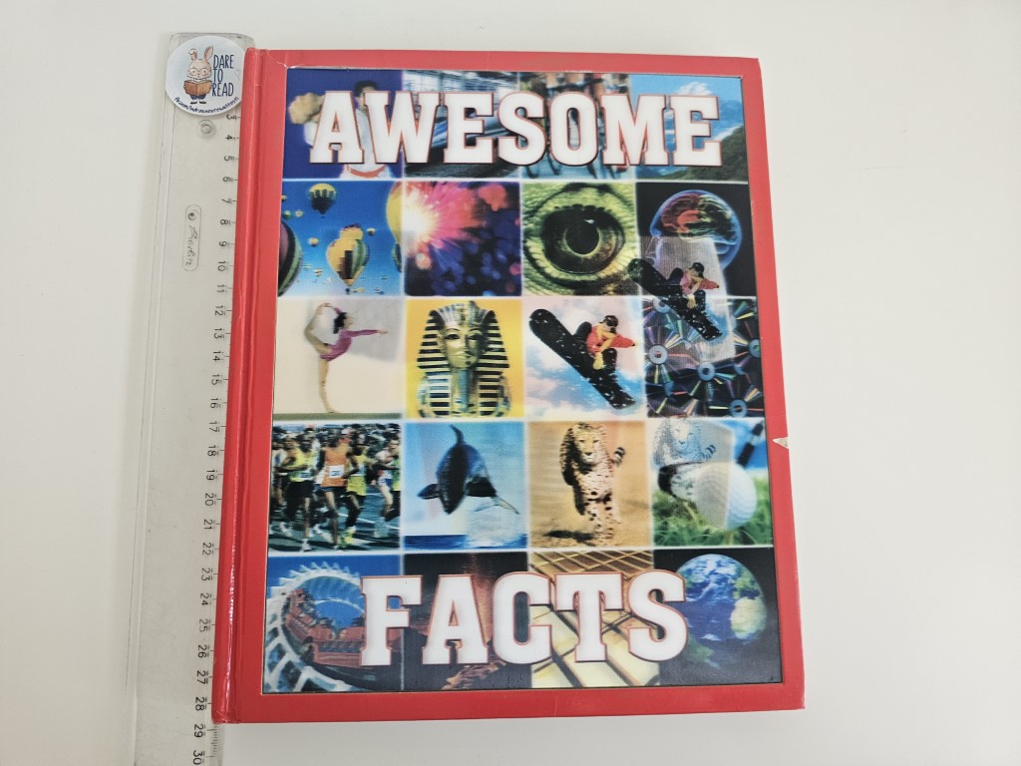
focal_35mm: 23
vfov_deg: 58.9
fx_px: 678
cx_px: 510
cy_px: 383
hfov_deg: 73.9
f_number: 1.7
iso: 200
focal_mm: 6.3
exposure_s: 1/120
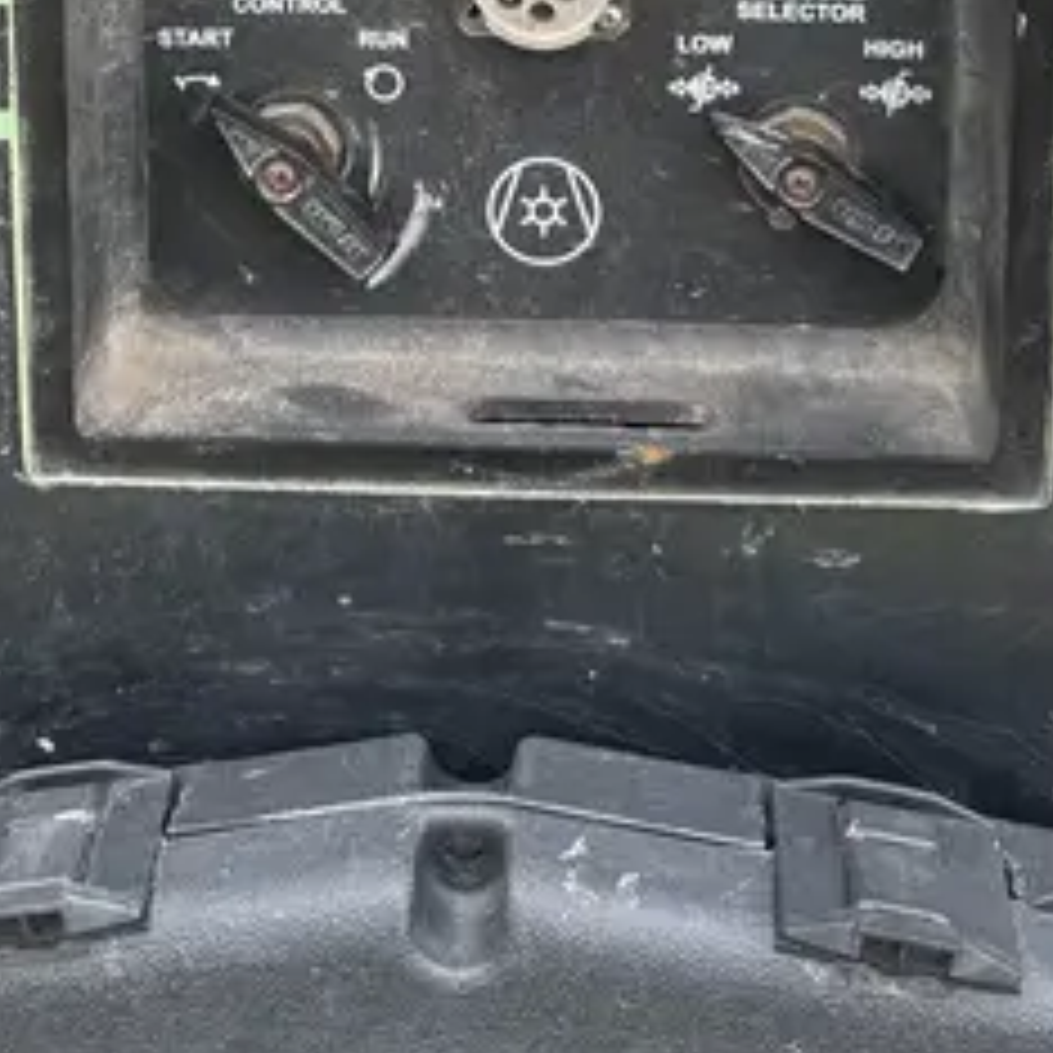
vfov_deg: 21.2
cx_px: 482
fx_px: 2478
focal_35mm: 72
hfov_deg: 24.0
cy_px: -412
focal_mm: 5.96
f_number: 1.6
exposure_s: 1/702
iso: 50
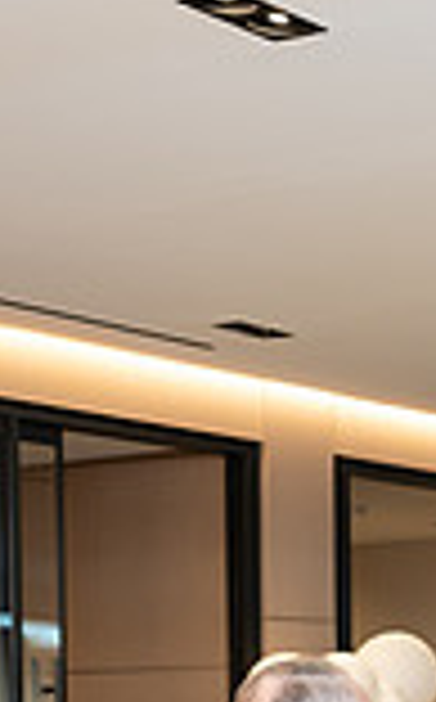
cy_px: 790
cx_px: 724
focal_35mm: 110
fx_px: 2099
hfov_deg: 11.2
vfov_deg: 18.2
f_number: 3.2
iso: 400
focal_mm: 28
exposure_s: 1/160
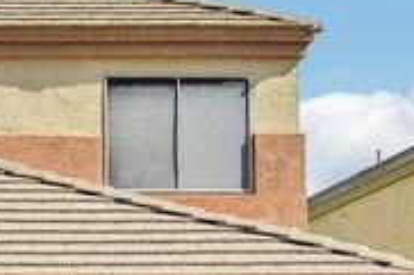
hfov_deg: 11.8
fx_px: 1942
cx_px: -159
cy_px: 310
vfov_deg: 8.0
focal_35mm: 169
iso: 100
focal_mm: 30
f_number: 8
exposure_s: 1/500
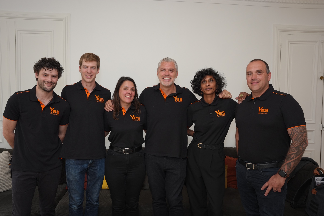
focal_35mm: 29
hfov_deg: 63.3
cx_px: 162
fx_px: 263
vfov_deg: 44.7
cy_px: 108
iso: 800
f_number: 8
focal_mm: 29.2
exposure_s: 1/50
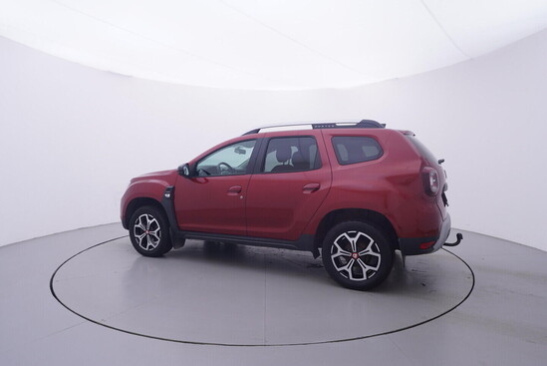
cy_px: 183
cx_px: 274
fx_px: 342
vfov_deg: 56.2
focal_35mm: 22
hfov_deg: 77.3
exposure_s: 1/80
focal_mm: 15
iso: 200
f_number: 5
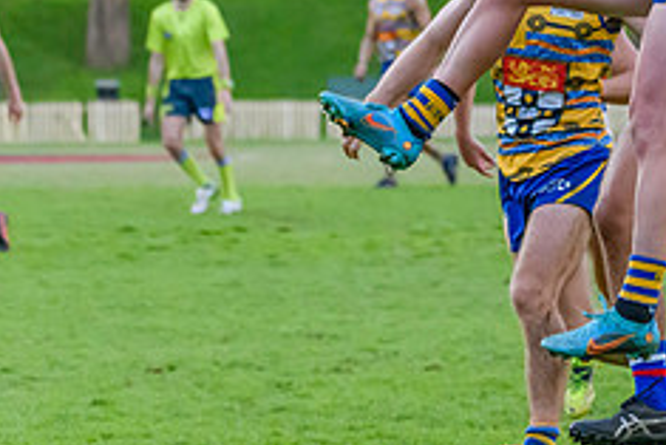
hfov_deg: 5.2
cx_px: 575
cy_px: 125
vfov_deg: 3.5
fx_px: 7367
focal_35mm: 398
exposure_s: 1/1600
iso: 10000
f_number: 5
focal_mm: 150
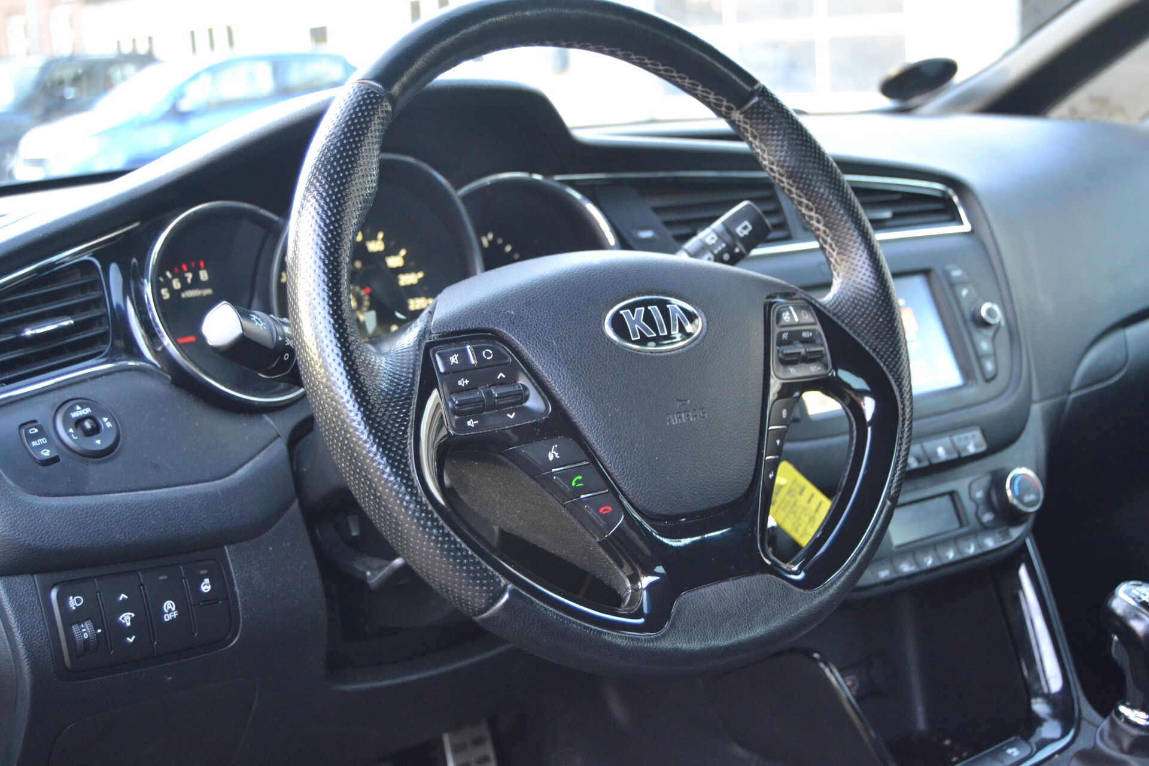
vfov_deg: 29.9
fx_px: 1436
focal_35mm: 45
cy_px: 383
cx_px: 574
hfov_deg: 43.6
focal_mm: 30
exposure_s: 1/60
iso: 1100
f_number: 4.2
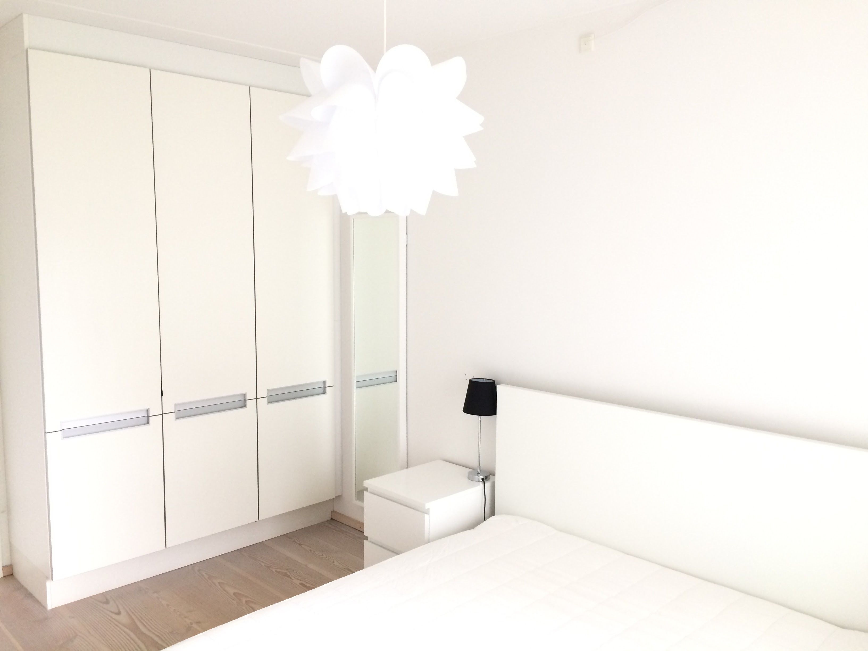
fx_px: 727
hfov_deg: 61.7
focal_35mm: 29
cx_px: 434
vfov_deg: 48.2
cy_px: 326
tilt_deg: -7.4
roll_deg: -0.7
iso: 80
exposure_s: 1/33
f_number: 2.2
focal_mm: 4.15
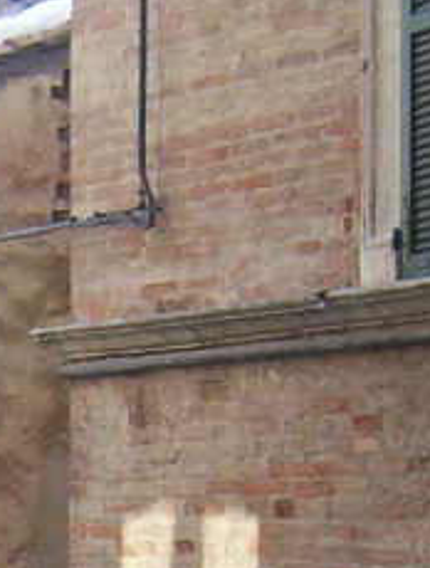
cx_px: -259
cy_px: 859
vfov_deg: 10.5
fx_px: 2981
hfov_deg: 8.0
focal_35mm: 181
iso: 100
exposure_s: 1/284
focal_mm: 7.88
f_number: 3.16
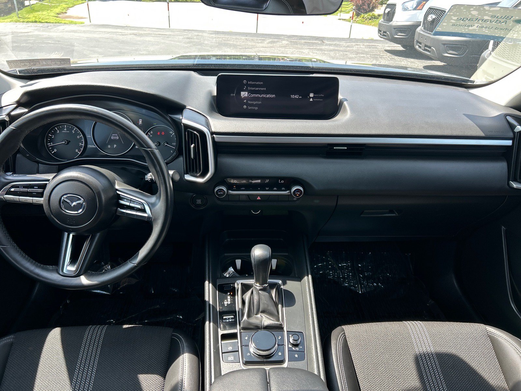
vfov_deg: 53.1
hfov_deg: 67.3
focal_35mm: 26
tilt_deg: -26.6
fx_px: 391
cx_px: 260
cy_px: 196
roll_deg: -3.4
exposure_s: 1/159
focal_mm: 5.7
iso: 40
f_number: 1.5
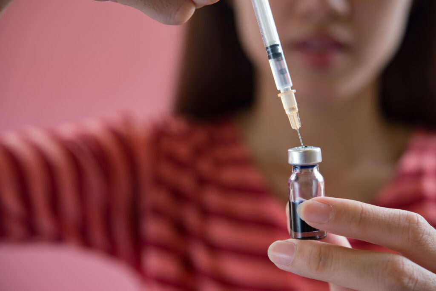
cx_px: 218
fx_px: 727
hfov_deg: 33.4
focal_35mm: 60
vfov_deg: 22.7
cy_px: 146
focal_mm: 60
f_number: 5
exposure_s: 1/125
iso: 320
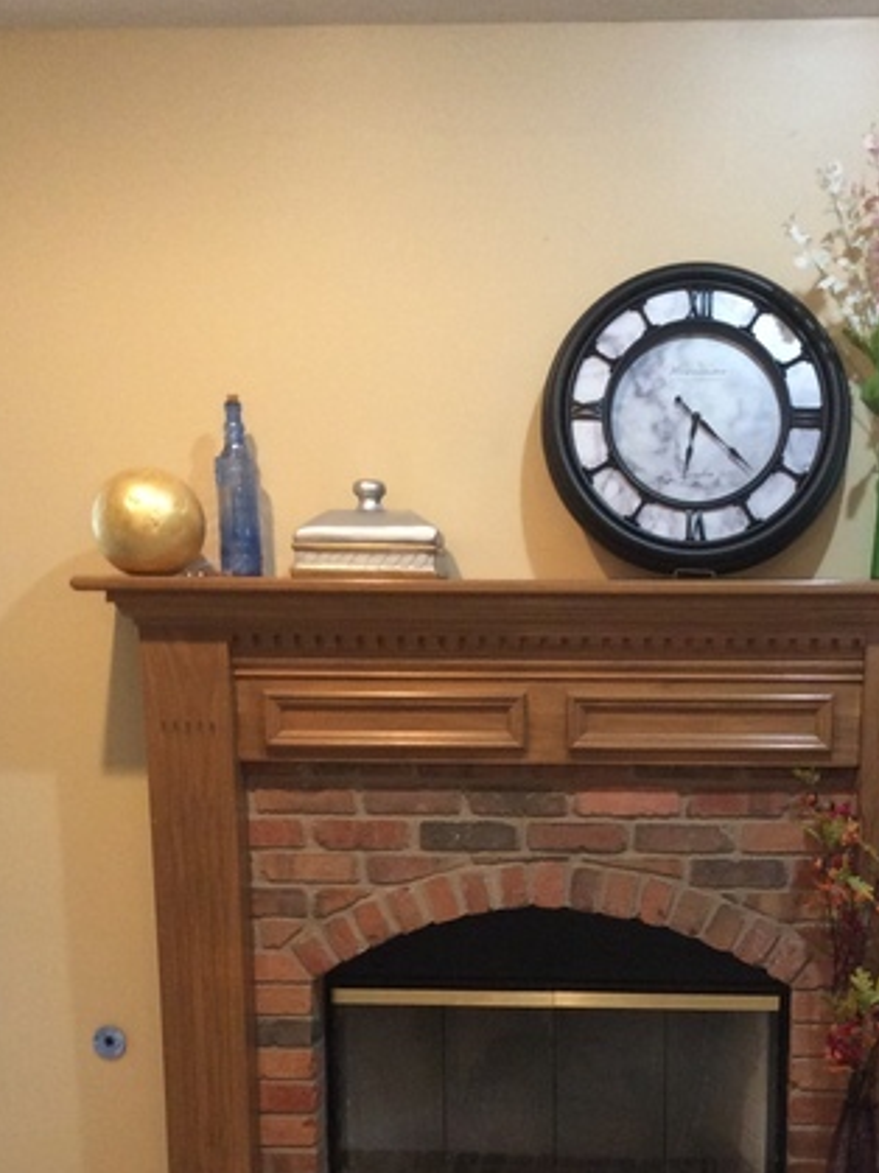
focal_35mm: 51
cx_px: 641
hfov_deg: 28.2
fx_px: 1728
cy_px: 908
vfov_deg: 36.4
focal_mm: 3.3
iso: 160
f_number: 2.4
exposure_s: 1/24
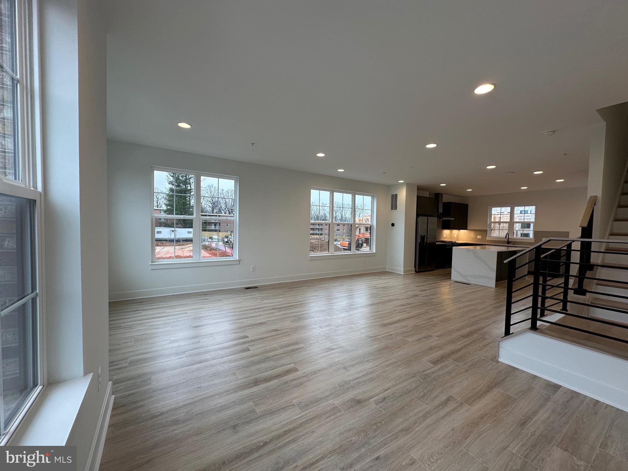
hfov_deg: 102.1
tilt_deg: -3.1
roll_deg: -1.1
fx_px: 254
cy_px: 236
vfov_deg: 85.7
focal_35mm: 14
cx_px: 314
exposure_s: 1/120
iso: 64
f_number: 2.2
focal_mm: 2.22
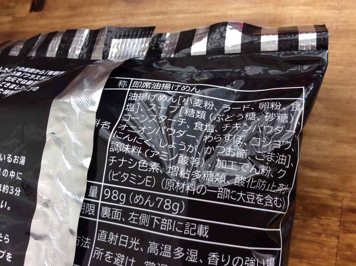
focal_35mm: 32
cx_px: 178
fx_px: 329
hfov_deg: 56.9
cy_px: 133
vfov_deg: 44.1
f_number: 2.4
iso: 40
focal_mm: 3.3
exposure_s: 1/120
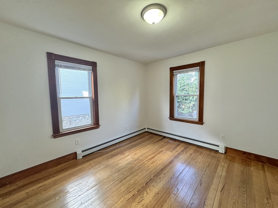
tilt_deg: -4.6
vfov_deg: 85.7
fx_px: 112
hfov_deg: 102.1
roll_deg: +1.8
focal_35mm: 14
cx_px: 139
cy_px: 104
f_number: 2.2
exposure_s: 1/120
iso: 320
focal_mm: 2.22
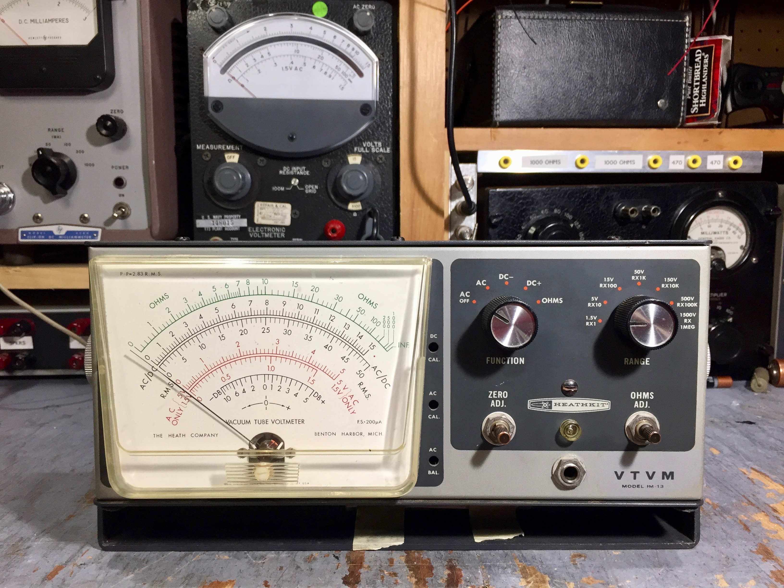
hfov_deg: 61.7
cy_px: 294
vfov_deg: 48.2
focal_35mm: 29
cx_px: 392
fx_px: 657
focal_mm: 4.15
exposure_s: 1/40
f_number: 2.2
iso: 40
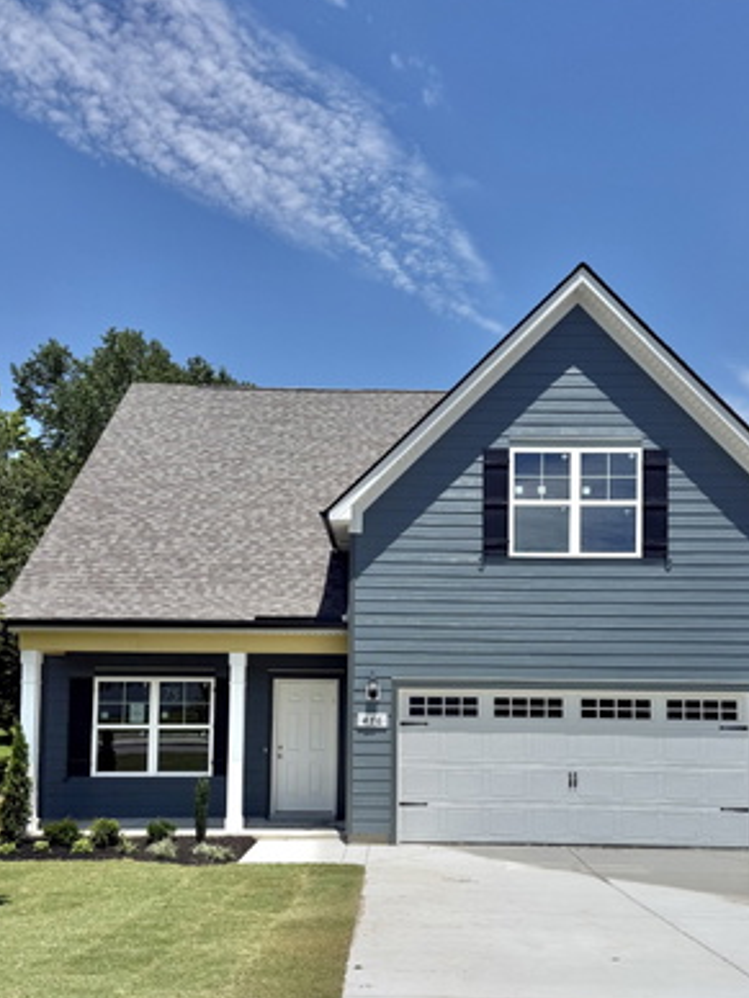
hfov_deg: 42.9
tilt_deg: +2.7
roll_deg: -1.2
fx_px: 952
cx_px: 407
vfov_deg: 54.5
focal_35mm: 33
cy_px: 647
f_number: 1.78
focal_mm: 6.76
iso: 80
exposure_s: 1/11905
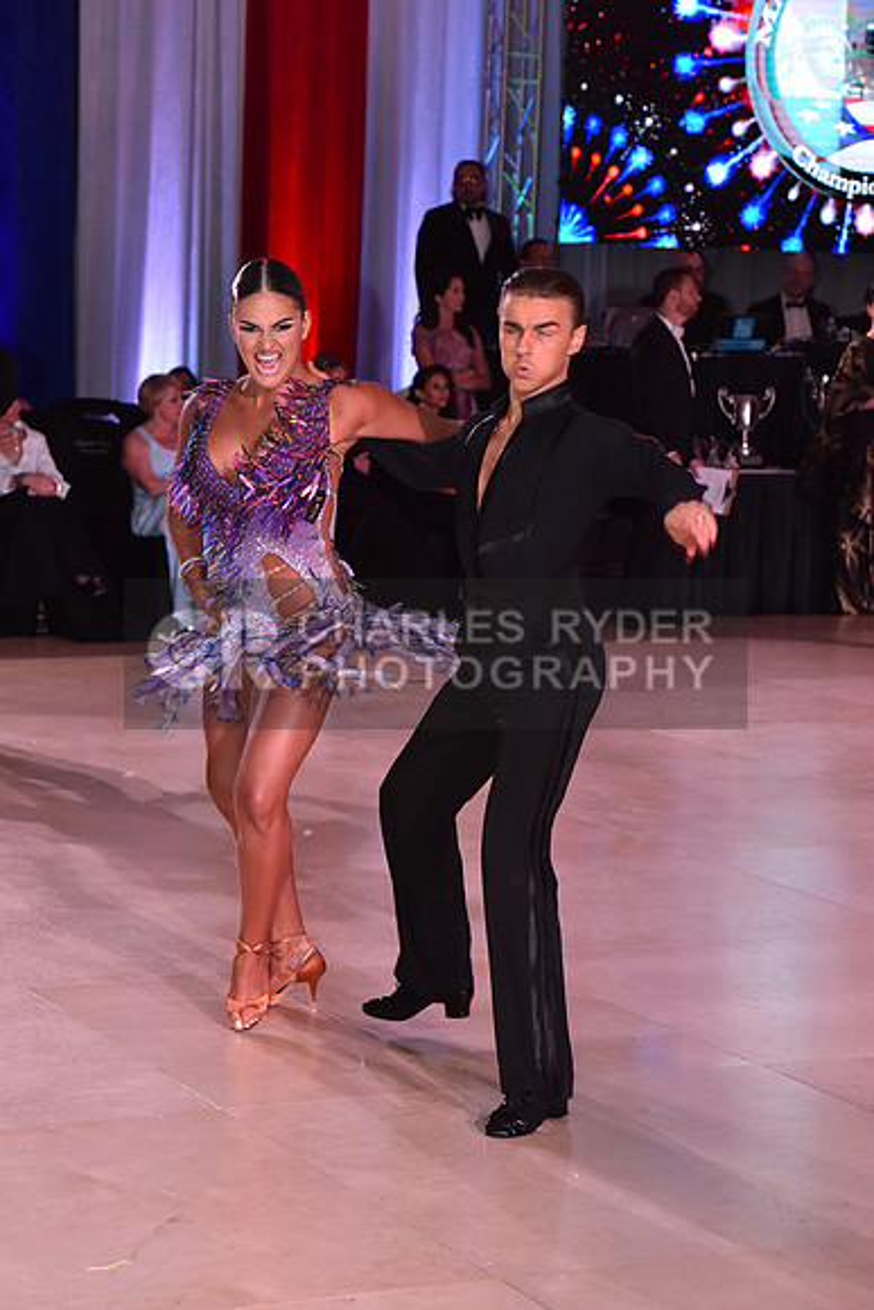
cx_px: 437
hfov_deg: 12.5
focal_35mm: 110
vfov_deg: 18.6
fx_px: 4003
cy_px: 655
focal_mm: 110
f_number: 6.3
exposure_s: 1/320
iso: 2500
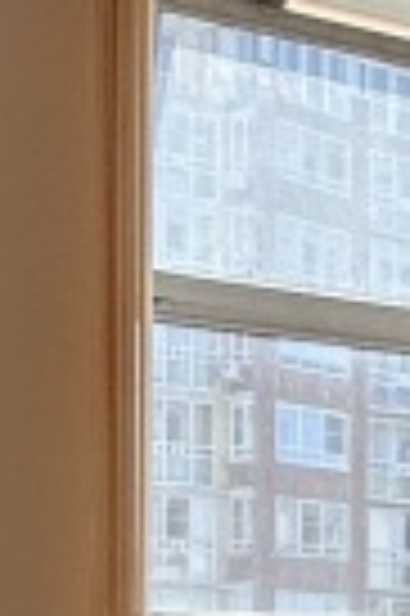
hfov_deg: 9.2
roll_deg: +0.4
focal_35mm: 109
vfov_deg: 18.1
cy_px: 670
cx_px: 1329
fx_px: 1867
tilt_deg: +1.9
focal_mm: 2.22
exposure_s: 1/270
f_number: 2.2
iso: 50
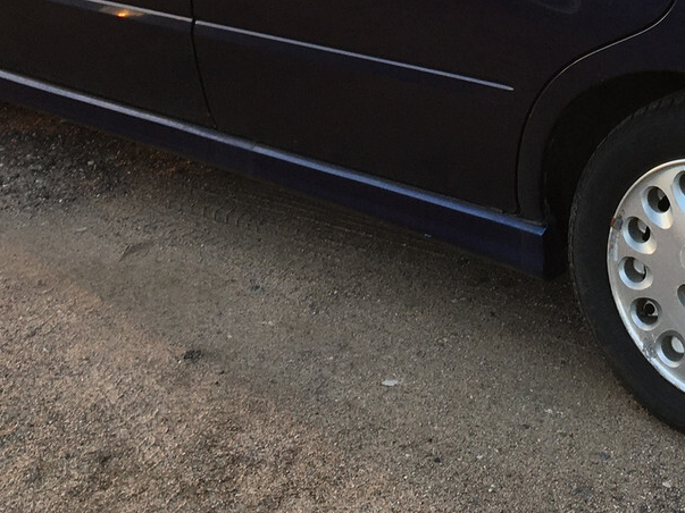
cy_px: -120
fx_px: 1523
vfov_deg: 18.1
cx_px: 552
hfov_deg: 24.9
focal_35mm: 77
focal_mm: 4.15
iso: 25
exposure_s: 1/108
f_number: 2.2
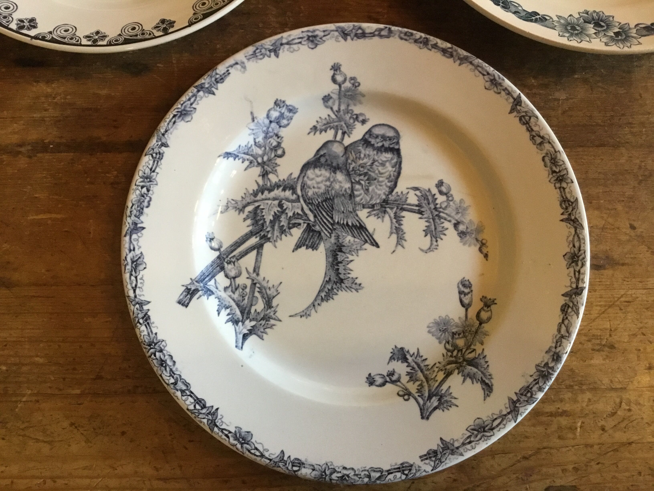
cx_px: 327
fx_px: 586
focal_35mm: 31
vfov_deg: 45.4
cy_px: 246
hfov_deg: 58.4
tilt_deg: -79.7
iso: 250
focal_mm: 3.3
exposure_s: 1/25
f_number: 2.4
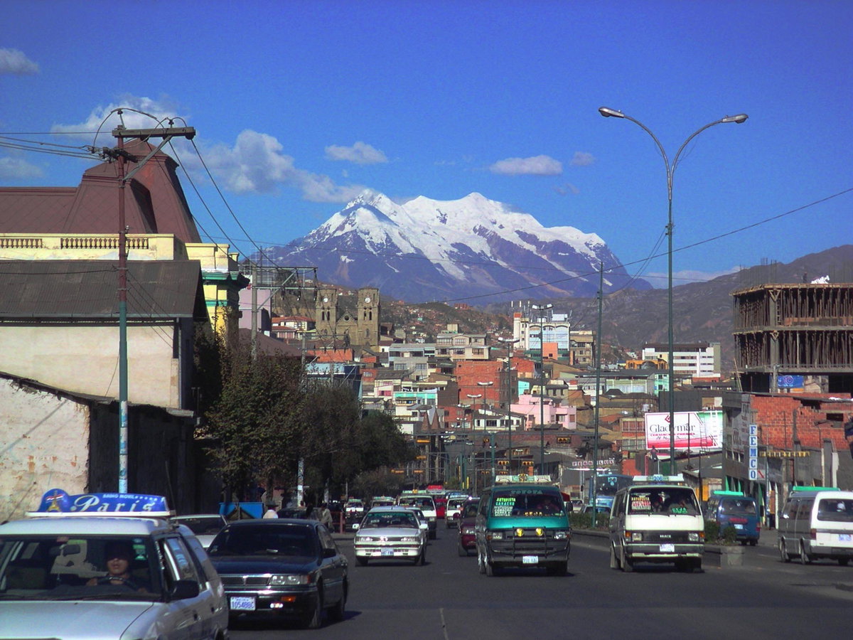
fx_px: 2735
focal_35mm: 111
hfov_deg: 17.7
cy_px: 320
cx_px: 426
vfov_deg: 13.3
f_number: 8.5
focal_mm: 17.1
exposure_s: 1/190
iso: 50
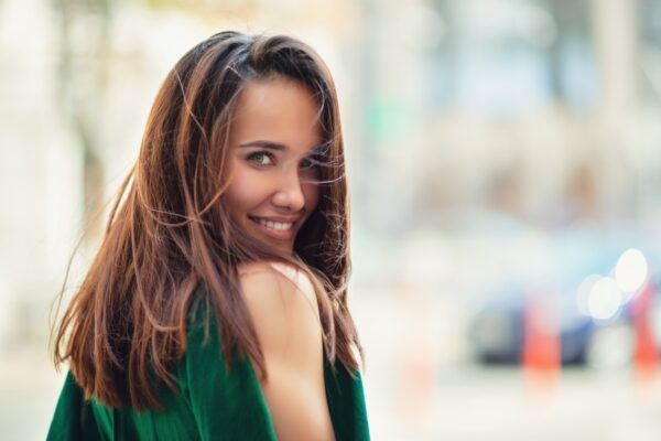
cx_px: 330
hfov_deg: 23.9
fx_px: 1561
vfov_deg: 16.1
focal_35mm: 85
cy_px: 220
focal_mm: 85
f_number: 1.8
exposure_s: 1/800
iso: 125
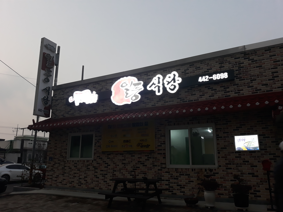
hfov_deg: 65.3
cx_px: 142
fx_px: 221
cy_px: 106
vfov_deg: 51.4
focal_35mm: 27
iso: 80
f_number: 1.7
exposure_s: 1/40
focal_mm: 3.71
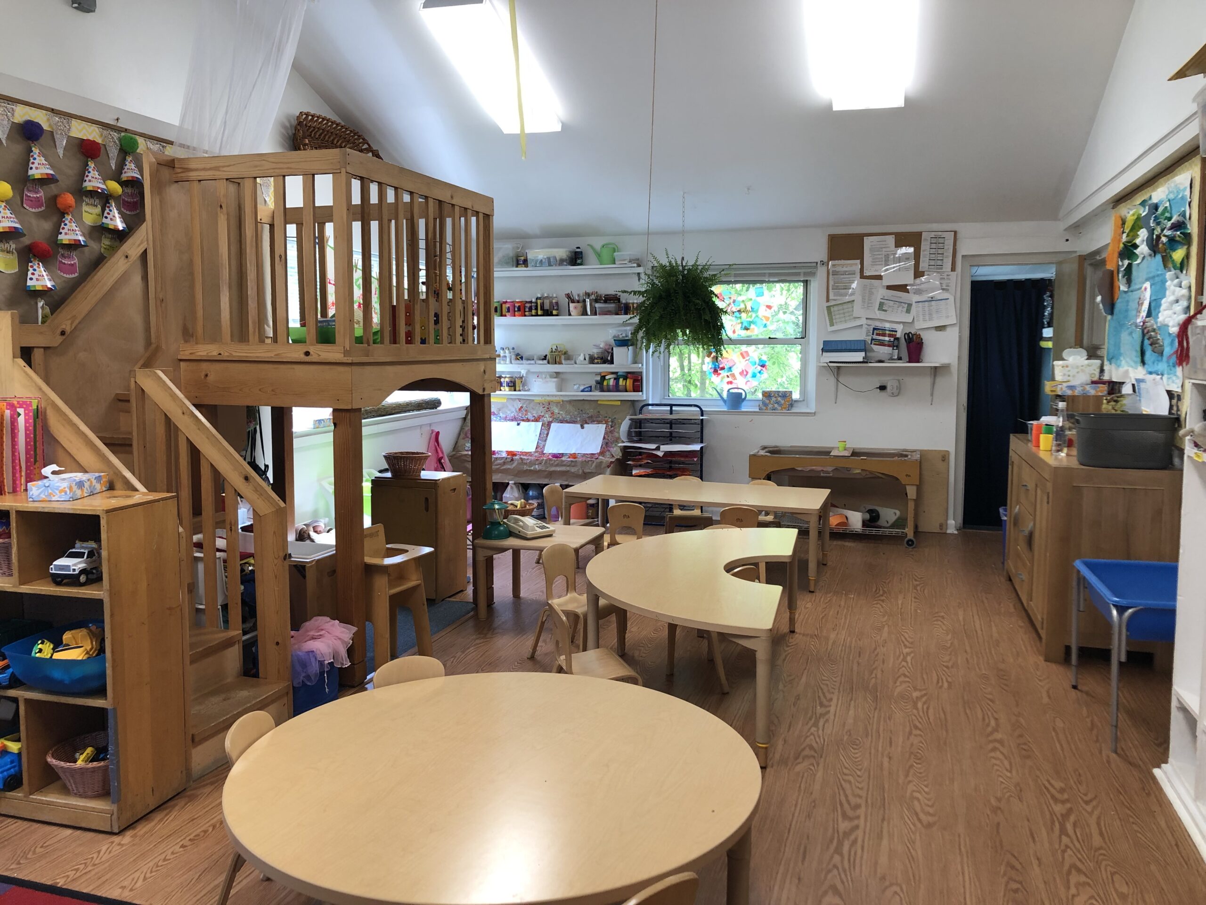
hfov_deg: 63.4
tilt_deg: -6.4
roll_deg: -0.4
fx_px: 976
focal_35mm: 28
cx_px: 603
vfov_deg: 49.7
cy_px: 452
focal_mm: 3.99
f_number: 1.8
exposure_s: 1/40
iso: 25
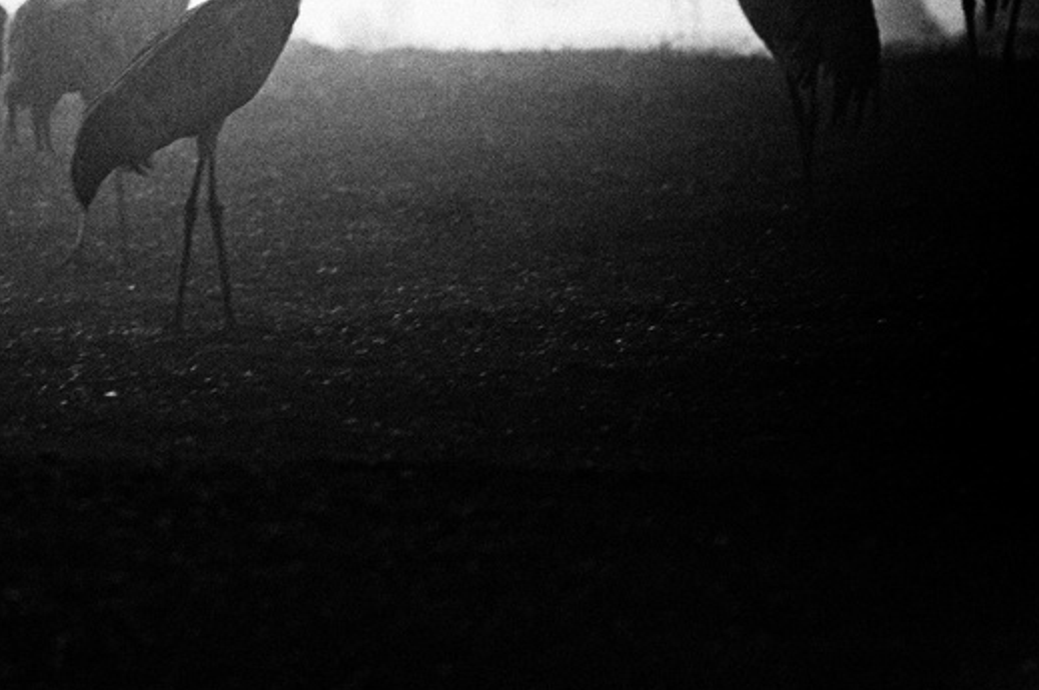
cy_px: 36
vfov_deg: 1.6
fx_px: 24998
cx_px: 178
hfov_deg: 2.4
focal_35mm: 867
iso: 200
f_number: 4
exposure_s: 1/500
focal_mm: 300
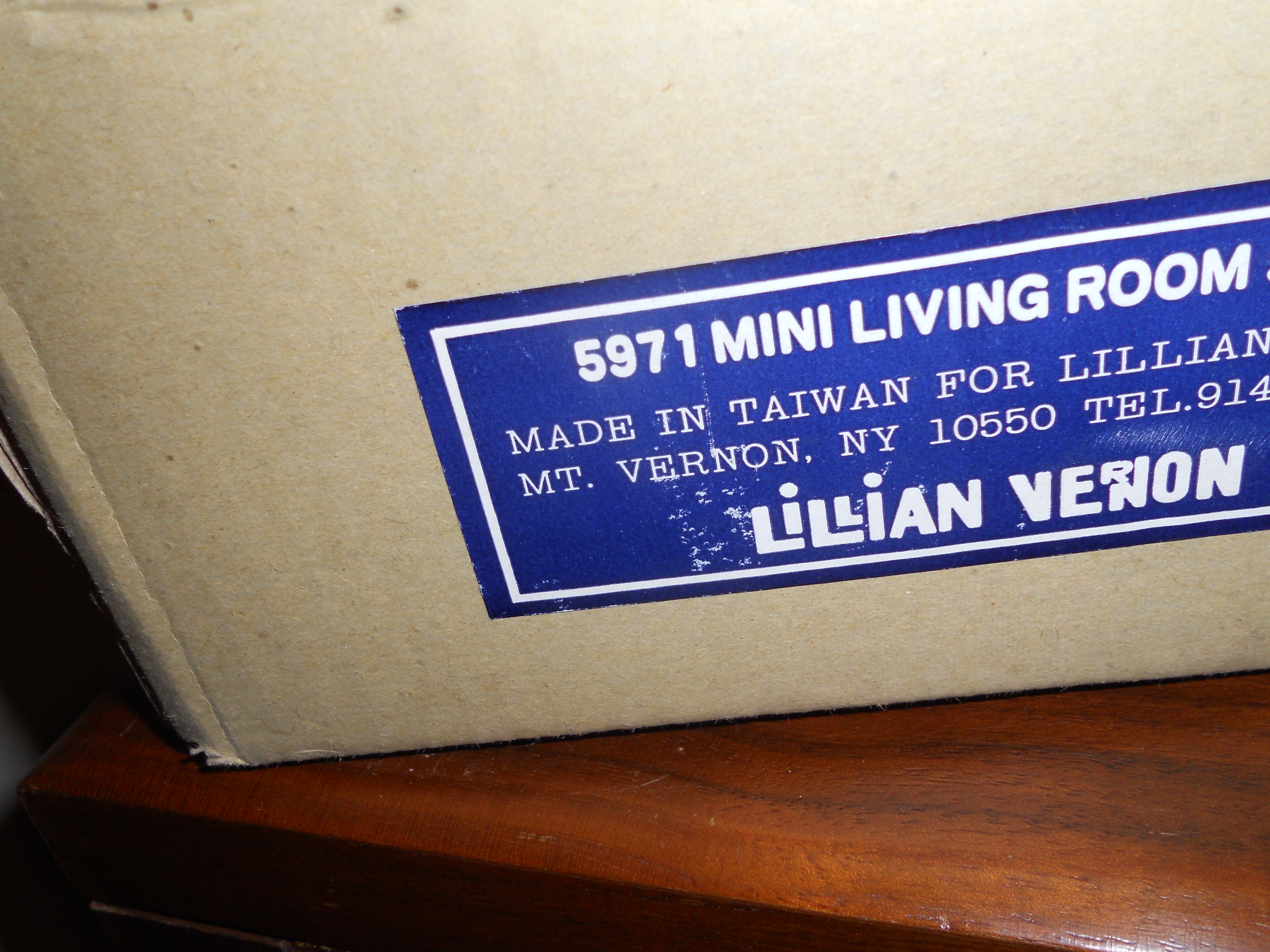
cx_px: 635
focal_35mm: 32
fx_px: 1174
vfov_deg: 44.2
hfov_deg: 56.8
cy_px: 476
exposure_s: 1/25
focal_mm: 5.8
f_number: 8.8
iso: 80
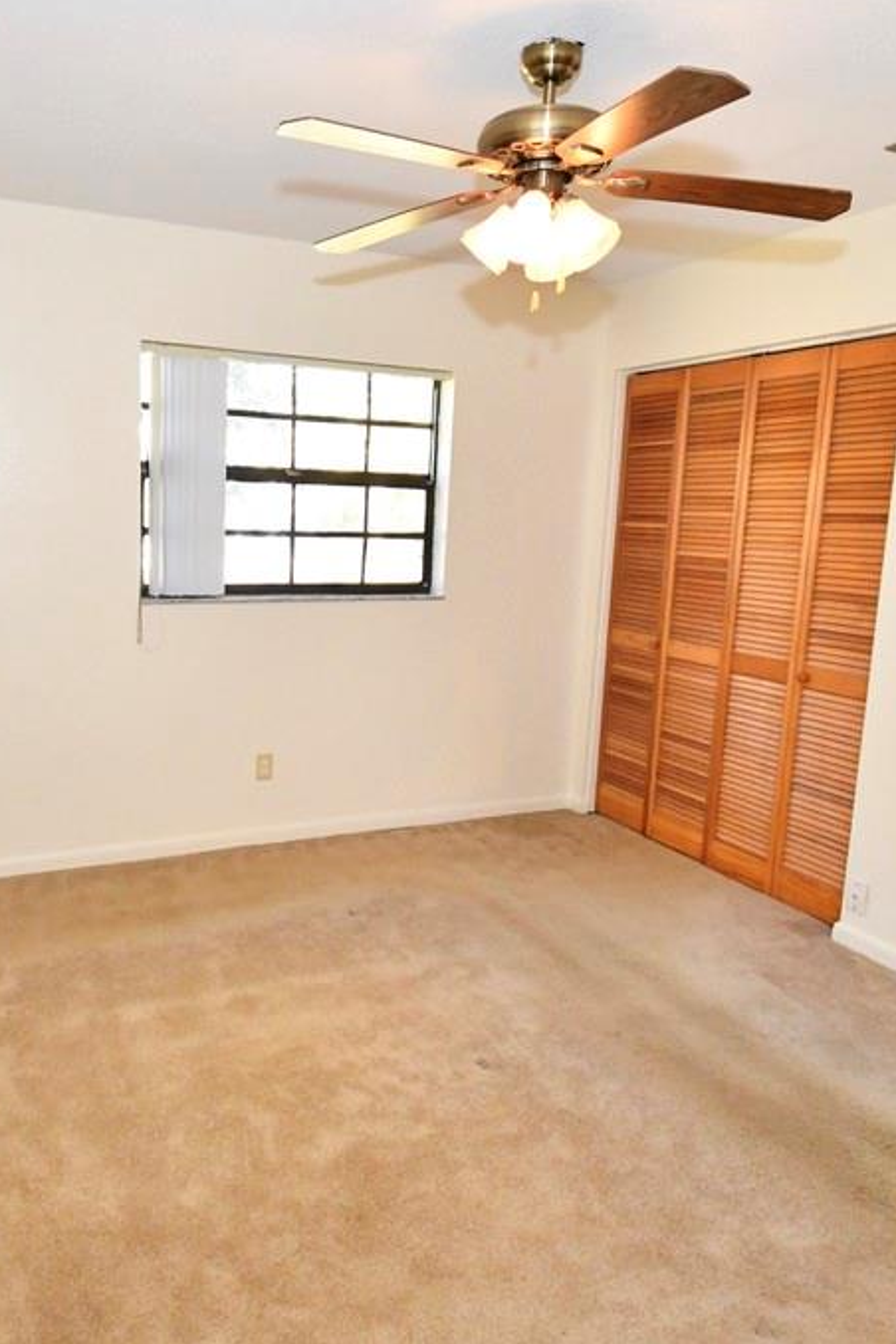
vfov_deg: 73.7
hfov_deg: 52.4
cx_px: 325
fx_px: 896
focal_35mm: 24
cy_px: 669
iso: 3200
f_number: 7.1
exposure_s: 1/125
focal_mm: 10
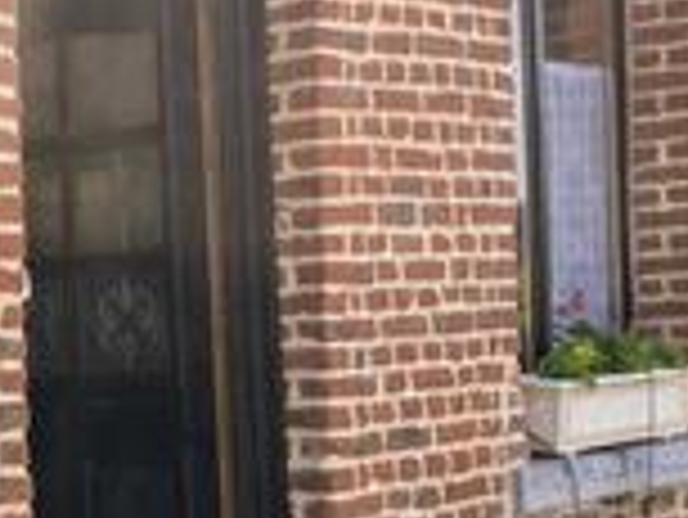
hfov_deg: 22.4
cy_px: 295
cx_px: 58
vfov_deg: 17.4
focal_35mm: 85
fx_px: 1691
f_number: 2.4
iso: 50
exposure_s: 1/845
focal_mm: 4.3
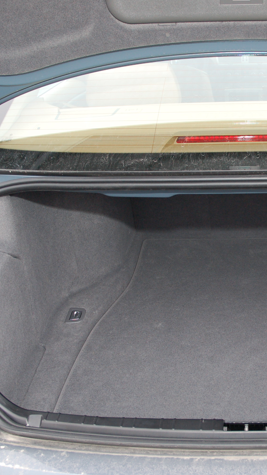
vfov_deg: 39.9
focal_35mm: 52
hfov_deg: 22.5
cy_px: 238
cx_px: 238
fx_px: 654
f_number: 5
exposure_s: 1/100
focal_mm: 22
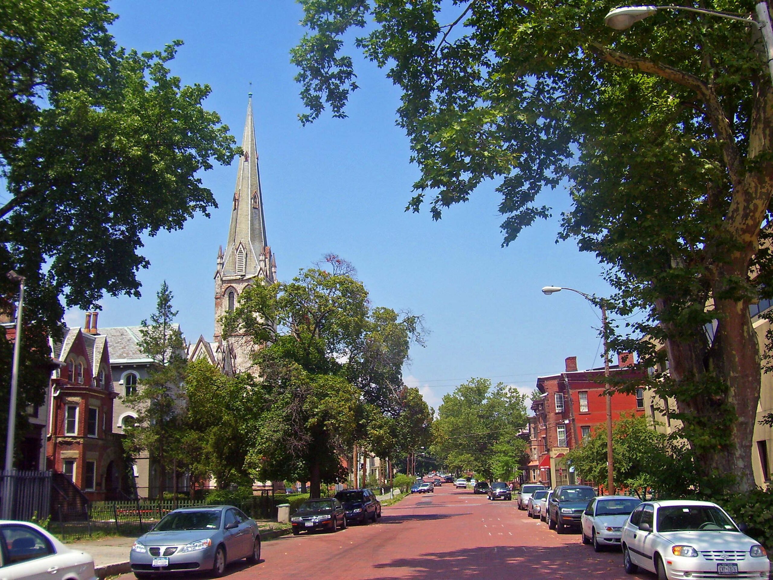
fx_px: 759
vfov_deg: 41.8
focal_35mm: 34
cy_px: 290
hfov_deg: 54.0
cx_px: 386
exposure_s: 1/350
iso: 80
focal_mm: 5.6
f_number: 4.8
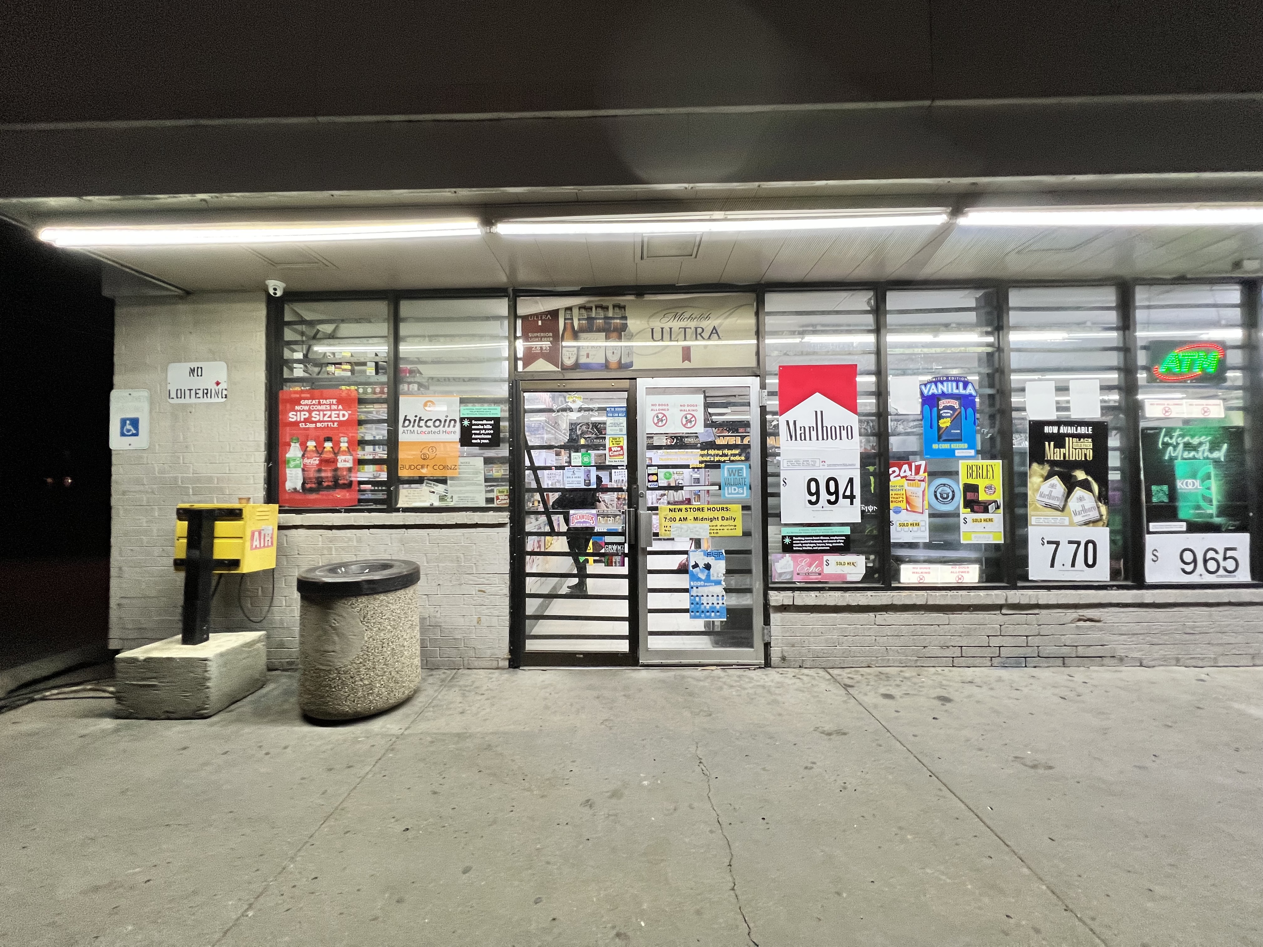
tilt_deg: +1.1
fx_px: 474
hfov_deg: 106.2
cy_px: 474
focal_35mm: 13
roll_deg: +0.7
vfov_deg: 89.9
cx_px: 632
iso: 250
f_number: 1.8
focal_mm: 1.57
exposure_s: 1/120
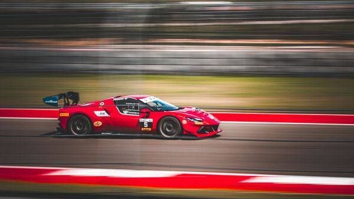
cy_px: 69
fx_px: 1574
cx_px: 159
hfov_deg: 12.8
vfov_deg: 7.2
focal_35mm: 168
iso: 64
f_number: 22
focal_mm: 145
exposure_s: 1/40
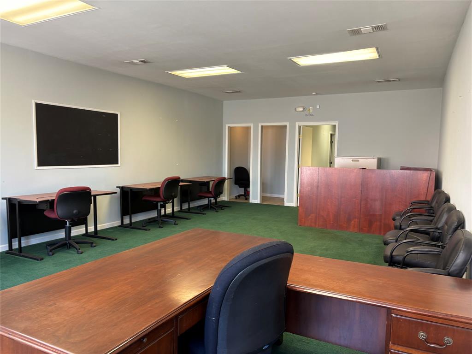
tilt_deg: -5.5
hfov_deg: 67.3
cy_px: 177
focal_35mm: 26
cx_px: 236
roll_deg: +0.2
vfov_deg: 53.1
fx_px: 355
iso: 80
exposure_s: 1/63
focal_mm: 5.96
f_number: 1.6
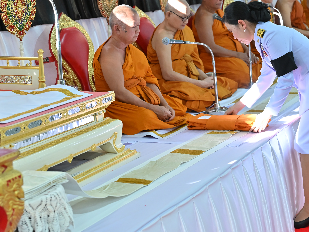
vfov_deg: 19.9
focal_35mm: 74
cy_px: 93
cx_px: 193
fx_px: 661
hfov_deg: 26.2
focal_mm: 52
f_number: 4
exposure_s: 1/200
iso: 1600
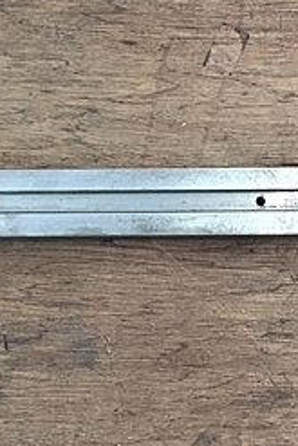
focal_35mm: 78
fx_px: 967
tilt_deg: -83.0
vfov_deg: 25.9
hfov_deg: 17.5
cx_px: 128
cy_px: 184
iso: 64
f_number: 2.2
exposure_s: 1/30
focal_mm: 4.15
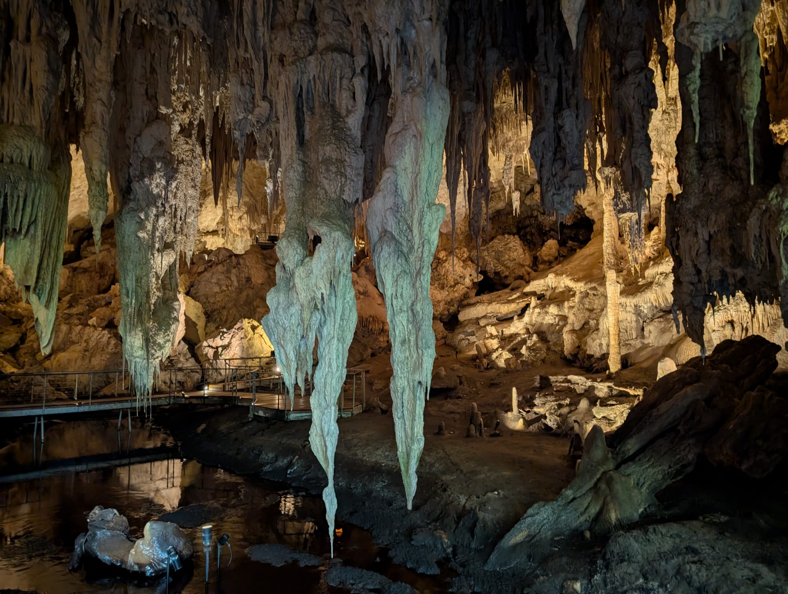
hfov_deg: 71.5
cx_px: 394
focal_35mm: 24
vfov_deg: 56.9
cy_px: 297
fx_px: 547
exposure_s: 1/75.4
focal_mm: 6.9
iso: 516
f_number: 1.68
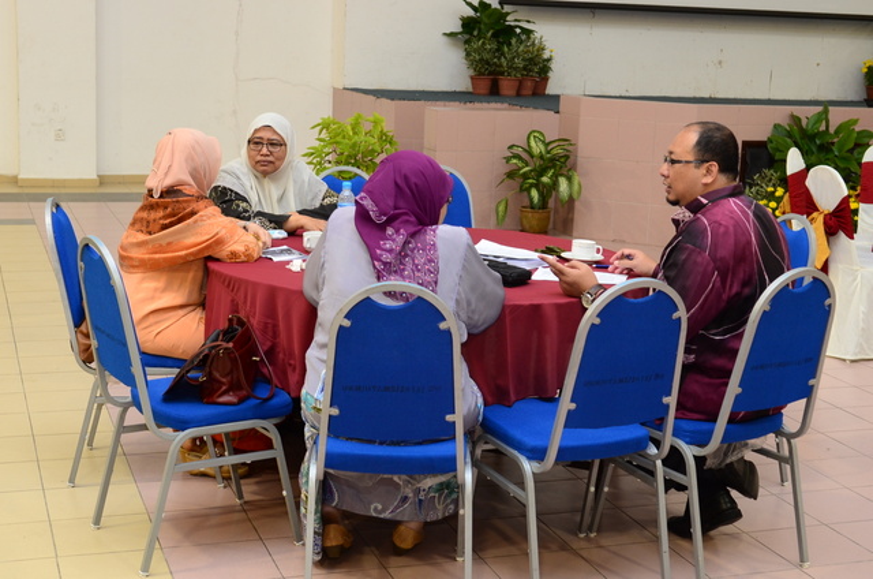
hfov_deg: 35.1
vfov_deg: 23.7
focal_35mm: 57
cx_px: 436
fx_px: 1379
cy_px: 290
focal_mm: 38
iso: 500
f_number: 4.5
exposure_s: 1/60
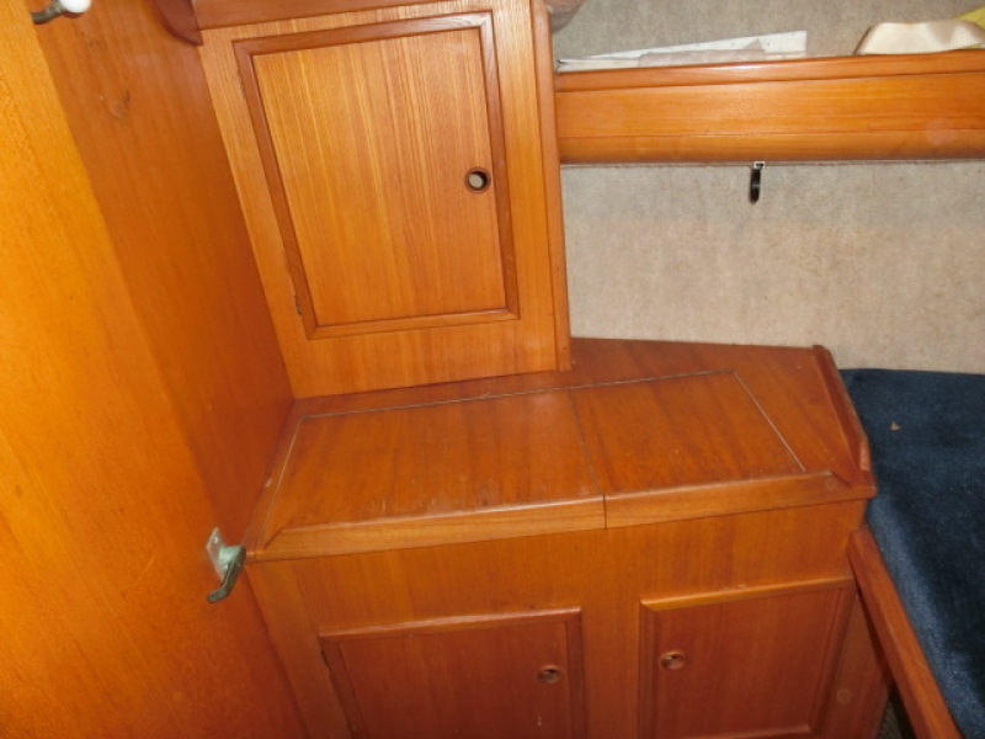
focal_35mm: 24
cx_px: 492
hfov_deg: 71.6
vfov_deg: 56.8
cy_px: 370
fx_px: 683
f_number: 3
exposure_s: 1/15
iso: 400
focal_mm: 4.24
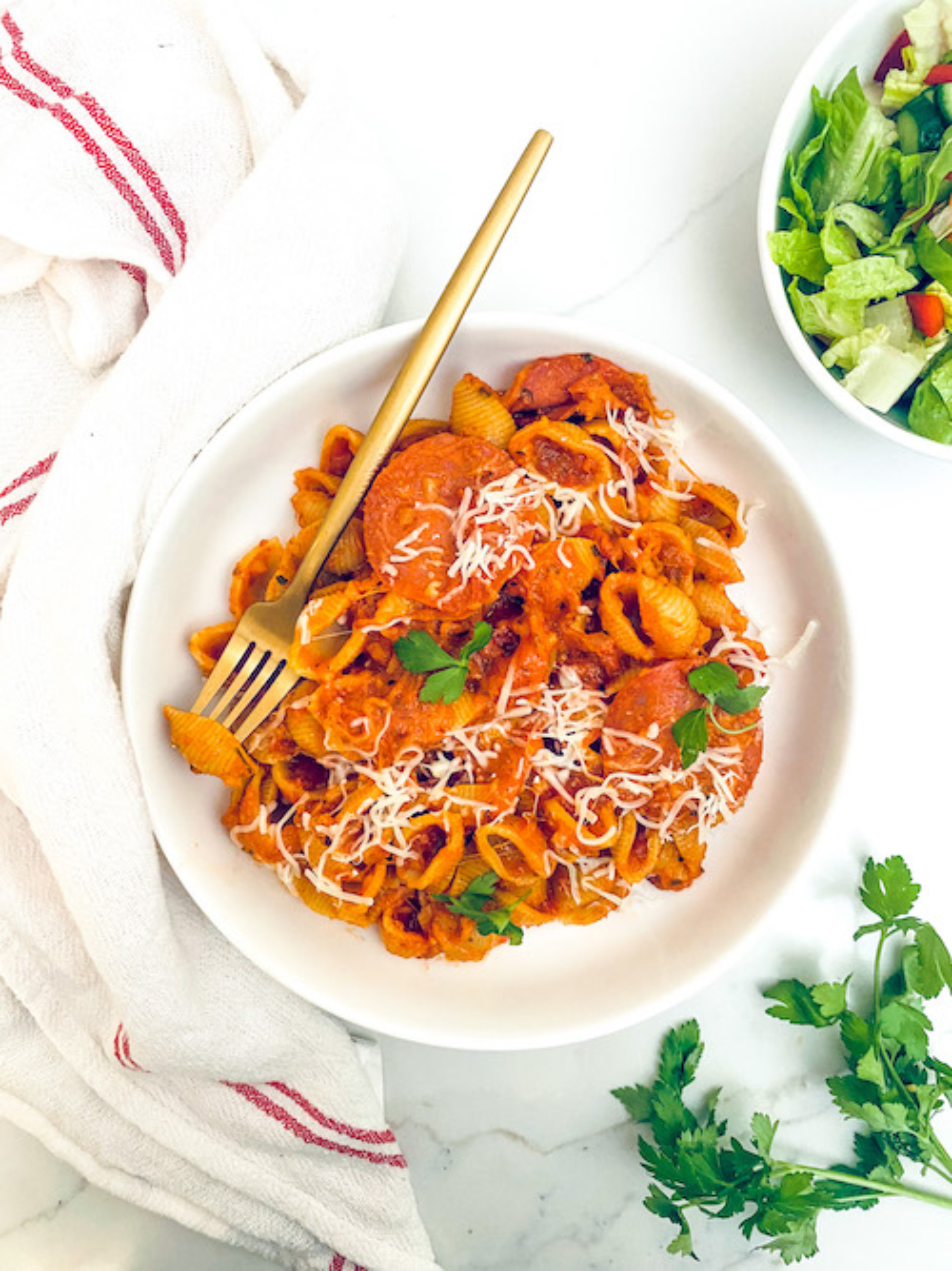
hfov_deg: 53.0
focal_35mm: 26
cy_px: 636
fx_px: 954
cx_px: 476
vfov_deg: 67.3
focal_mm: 4.25
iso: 250
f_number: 1.8
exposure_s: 1/60
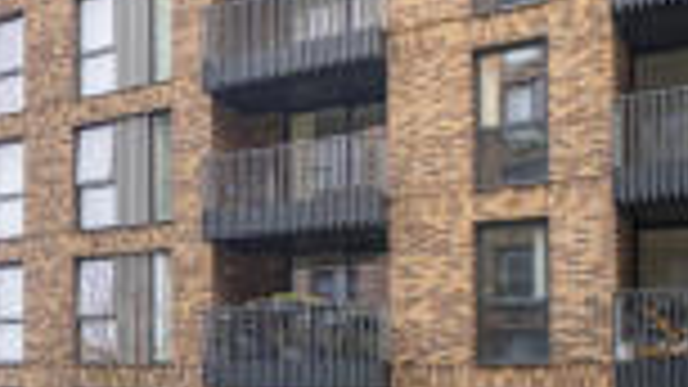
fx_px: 894
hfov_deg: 34.8
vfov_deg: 24.3
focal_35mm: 49
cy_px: 250
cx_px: -108
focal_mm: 10
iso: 500
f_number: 5.6
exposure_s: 1/100
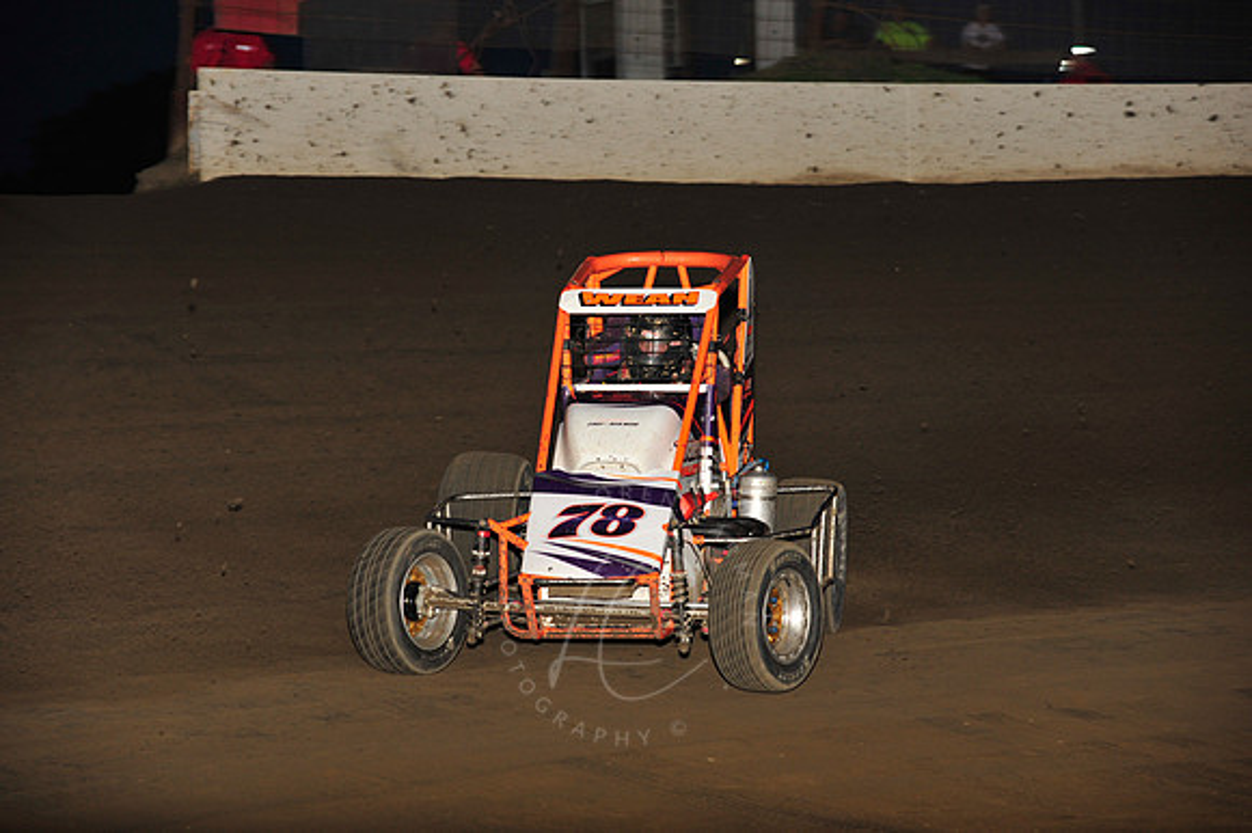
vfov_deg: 9.5
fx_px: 5040
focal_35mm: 145
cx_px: 626
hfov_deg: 14.2
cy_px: 416
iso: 800
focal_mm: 145
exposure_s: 1/320
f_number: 6.3
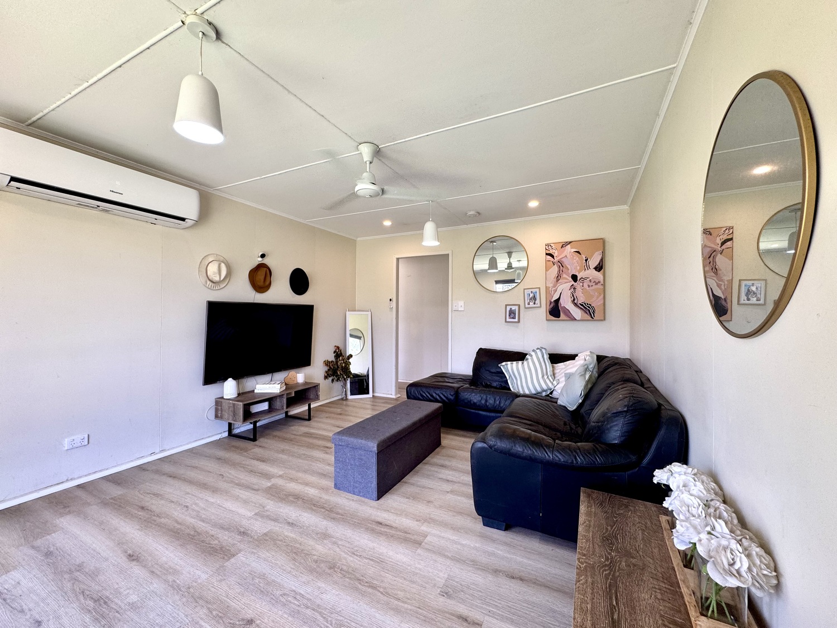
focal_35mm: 14
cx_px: 418
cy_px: 314
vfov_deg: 85.7
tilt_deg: +0.1
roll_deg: +0.2
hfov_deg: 102.1
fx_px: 339
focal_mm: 2.22
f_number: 2.2
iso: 64
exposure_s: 1/100
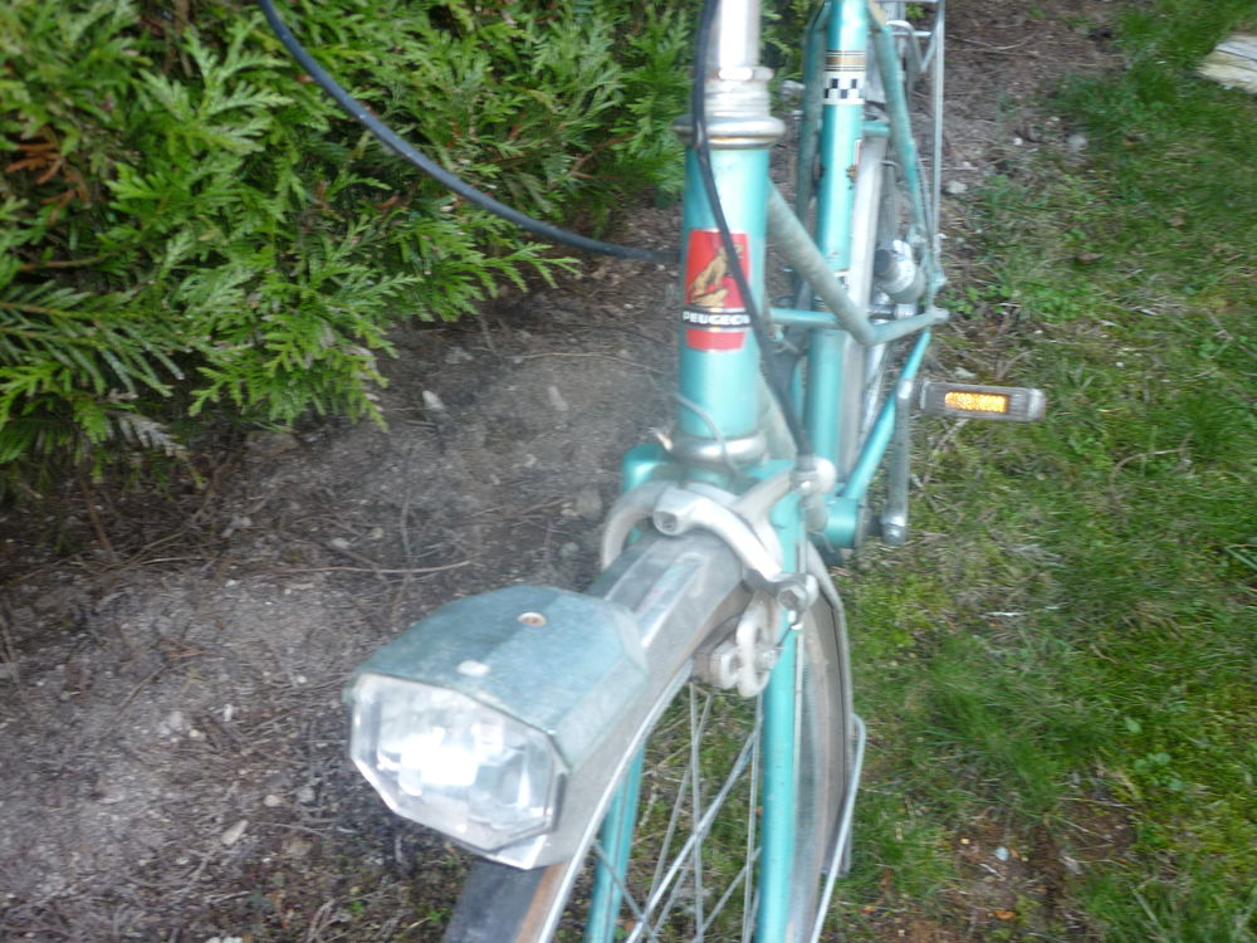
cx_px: 628
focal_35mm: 33
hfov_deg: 55.4
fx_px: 1198
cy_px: 472
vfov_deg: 42.9
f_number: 2.8
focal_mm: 5.5
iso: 100
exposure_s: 1/30
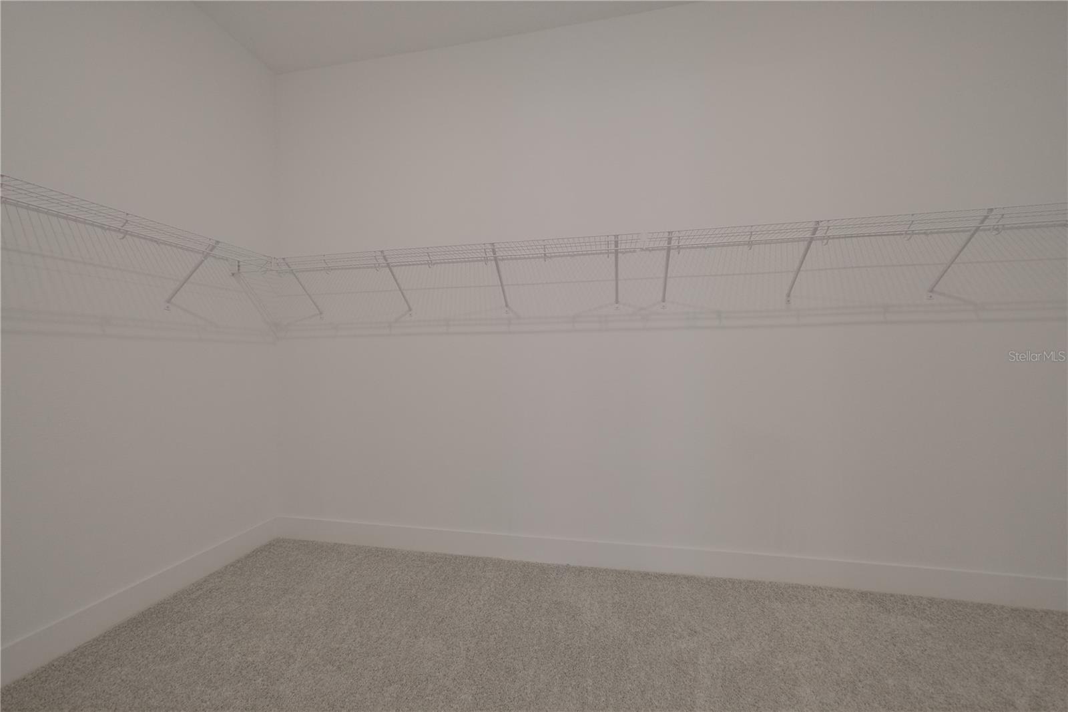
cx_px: 534
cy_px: 356
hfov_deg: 112.6
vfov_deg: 90.0
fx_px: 356
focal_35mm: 12
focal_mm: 8
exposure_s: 1/100
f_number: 4
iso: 640
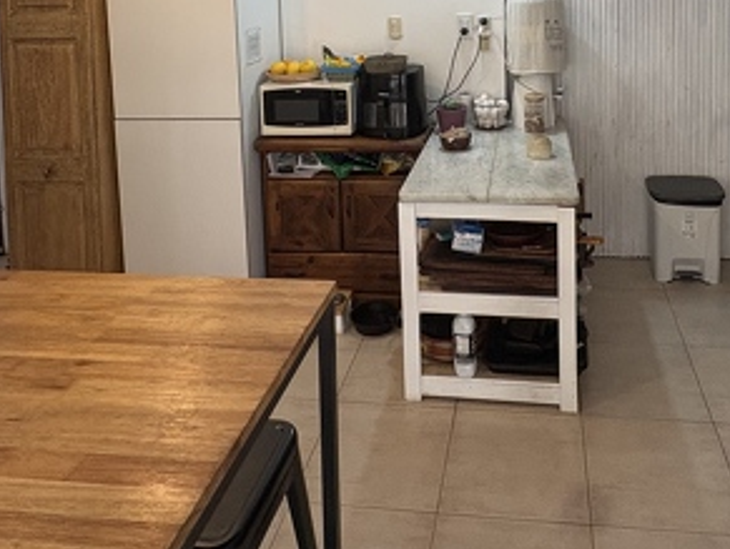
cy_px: -3
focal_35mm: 32
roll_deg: +1.6
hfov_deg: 56.0
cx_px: 459
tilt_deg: -3.5
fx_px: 676
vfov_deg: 39.0
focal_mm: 2.22
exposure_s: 1/86
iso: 250
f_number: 2.2
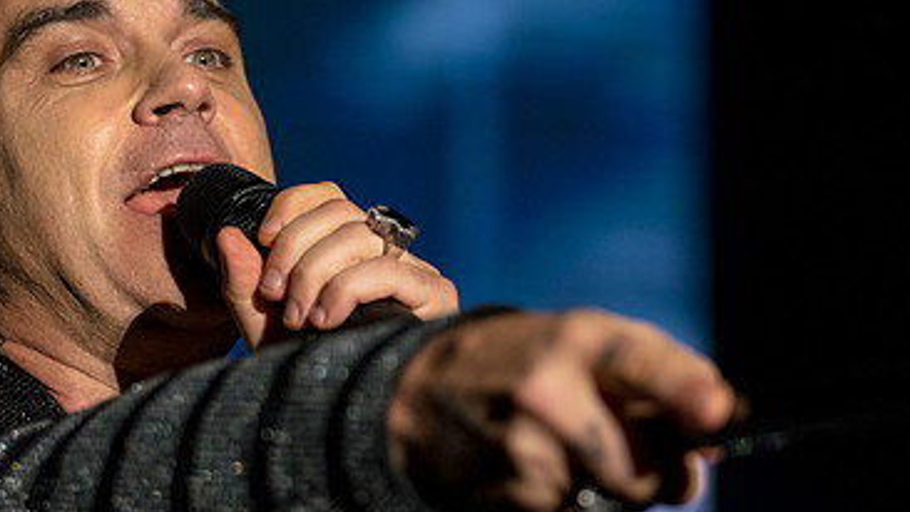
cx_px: 413
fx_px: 6854
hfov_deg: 7.6
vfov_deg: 4.3
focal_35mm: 284
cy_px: 360
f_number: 2.8
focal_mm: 102
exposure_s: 1/400
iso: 1600
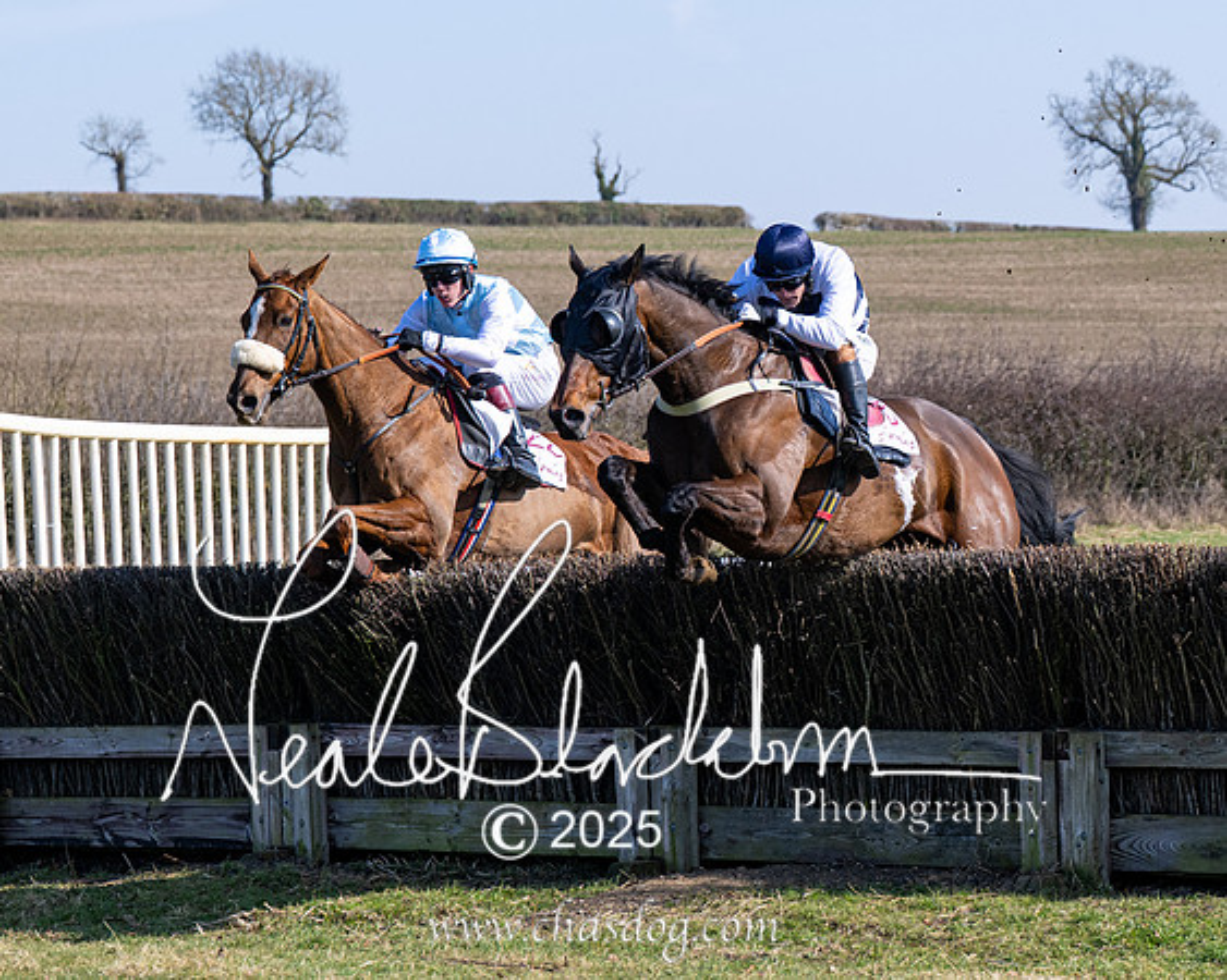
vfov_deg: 10.5
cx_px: 650
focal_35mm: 147
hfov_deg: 13.1
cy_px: 417
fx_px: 5338
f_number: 4
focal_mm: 74
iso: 200
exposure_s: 1/2500
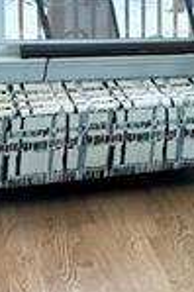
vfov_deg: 17.4
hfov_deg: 9.3
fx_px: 940
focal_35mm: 116
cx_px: 582
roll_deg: -2.4
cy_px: 27
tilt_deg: -7.9
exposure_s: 1/120
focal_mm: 5.7
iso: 100
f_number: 1.5
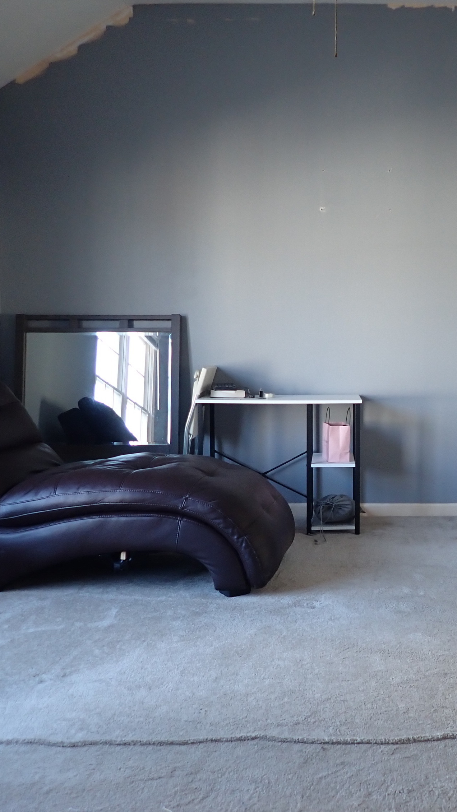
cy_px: 403
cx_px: 370
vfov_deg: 54.0
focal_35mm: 37
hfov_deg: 31.1
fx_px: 797
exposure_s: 1/40
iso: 200
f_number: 2
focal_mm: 4.5
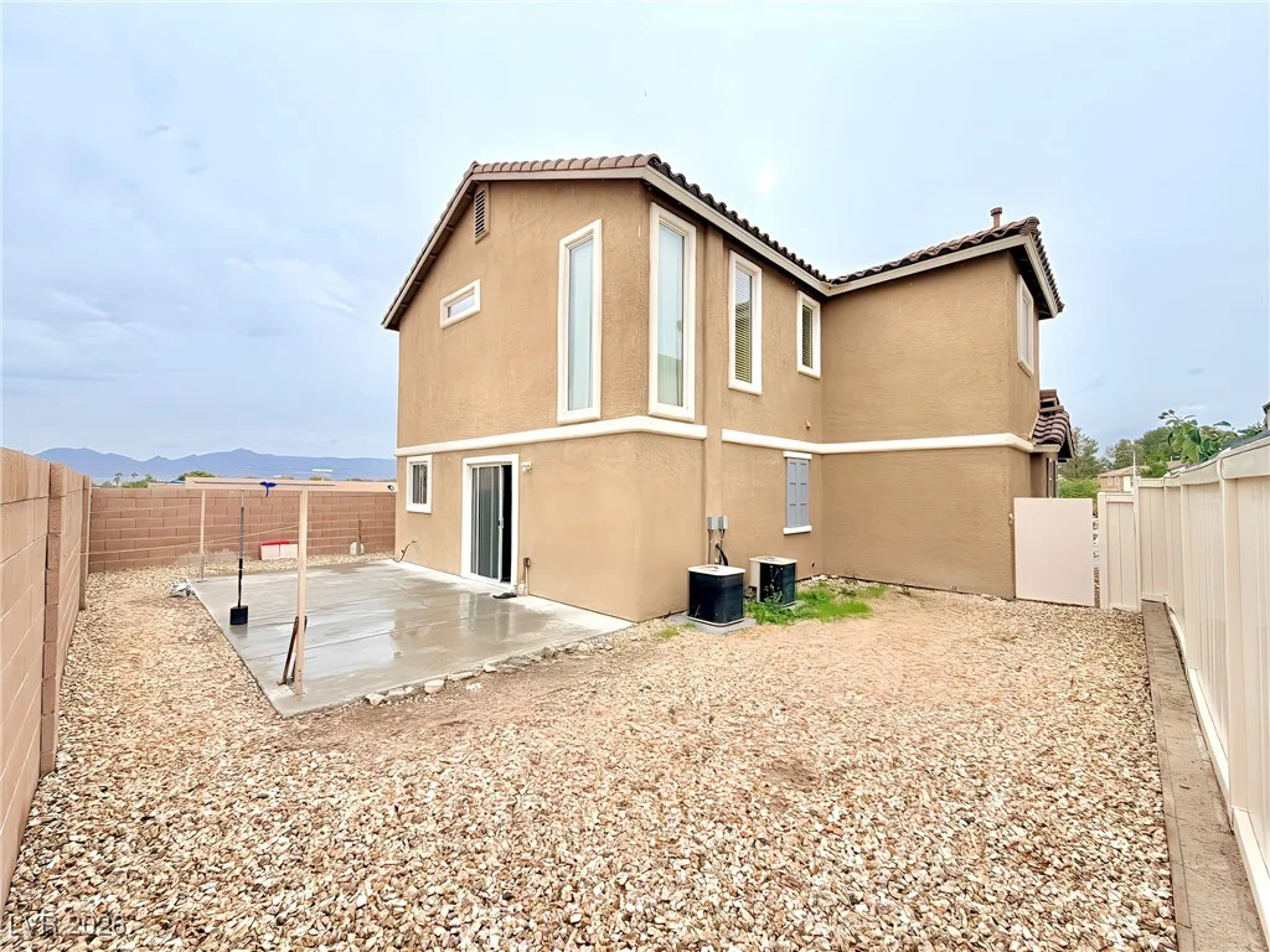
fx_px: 514
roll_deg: -0.3
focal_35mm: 14
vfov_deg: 85.7
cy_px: 476
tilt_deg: +0.7
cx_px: 635
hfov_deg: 102.1
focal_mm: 2.22
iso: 40
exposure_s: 1/631
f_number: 2.2
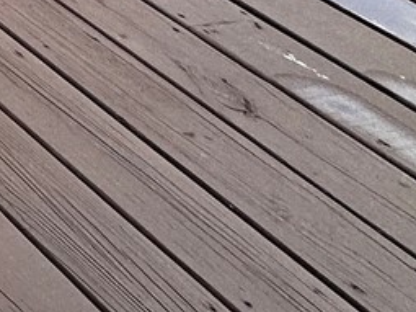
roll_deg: +0.3
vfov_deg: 10.6
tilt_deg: -1.8
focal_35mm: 88
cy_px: -657
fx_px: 1057
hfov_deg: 12.2
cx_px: -768
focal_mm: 2.22
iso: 40
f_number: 2.2
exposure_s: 1/270
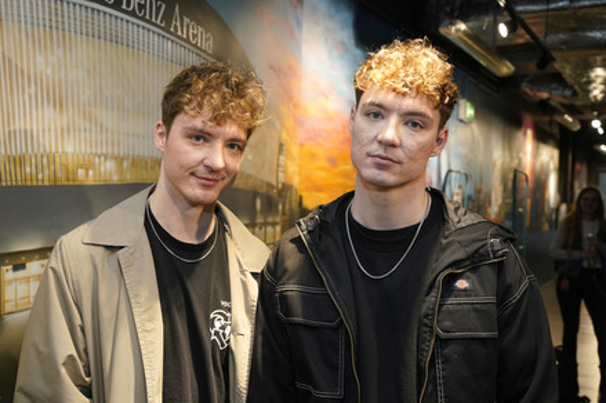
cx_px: 304
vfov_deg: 35.0
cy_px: 206
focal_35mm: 38
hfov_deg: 50.7
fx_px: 639
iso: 2000
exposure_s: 1/250
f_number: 4.5
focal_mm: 37
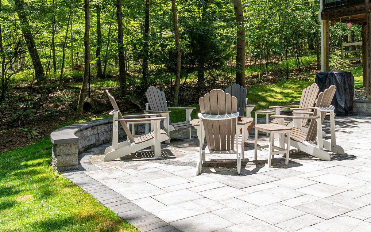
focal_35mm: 39
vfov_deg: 32.2
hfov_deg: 49.2
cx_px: 259
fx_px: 394
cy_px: 60
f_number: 8
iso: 1250
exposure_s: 1/200
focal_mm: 19
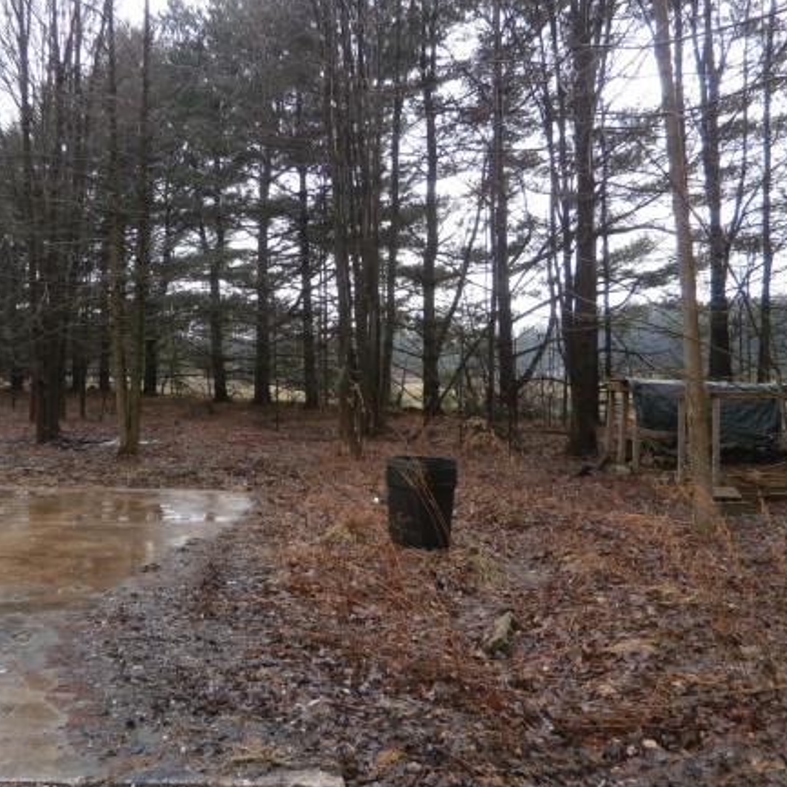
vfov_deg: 48.4
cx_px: 320
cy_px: 369
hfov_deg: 48.2
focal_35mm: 34
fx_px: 875
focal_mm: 4.7
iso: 100
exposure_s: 1/160
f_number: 2.8
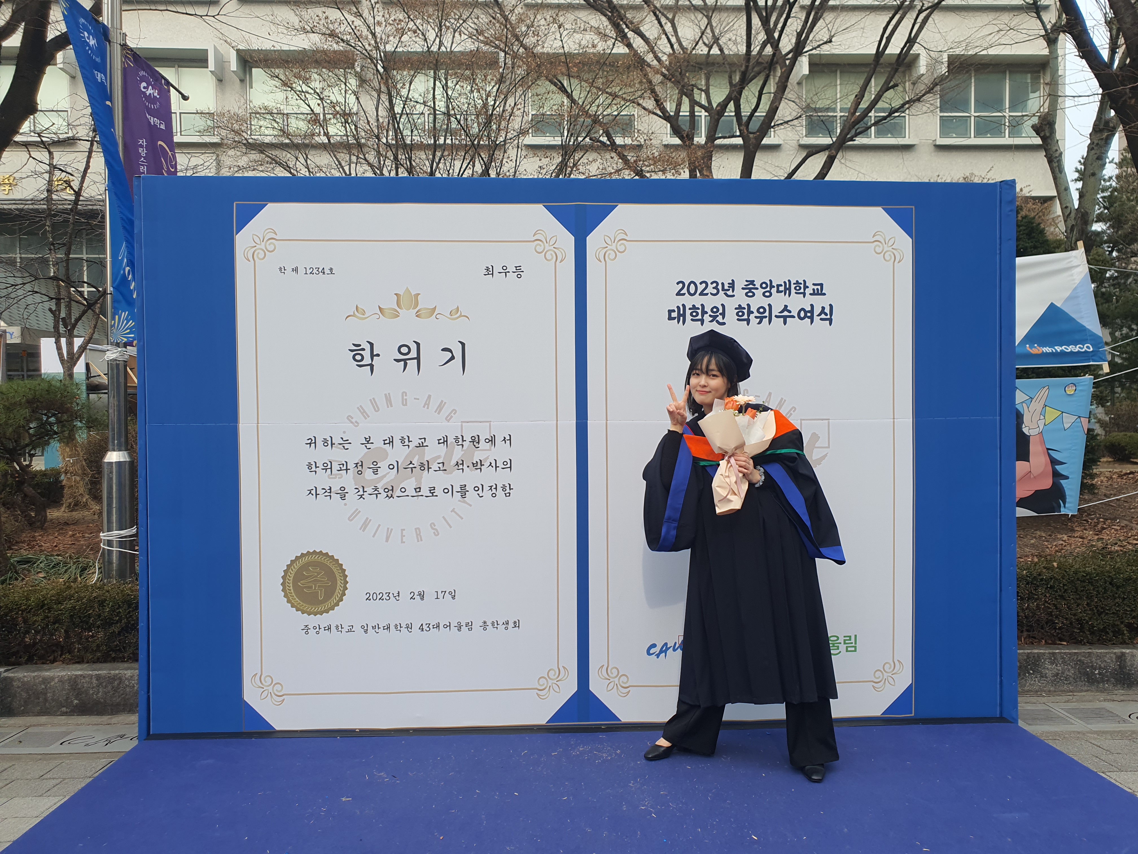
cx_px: 569
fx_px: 855
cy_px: 427
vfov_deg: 53.1
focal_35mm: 26
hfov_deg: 67.3
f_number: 2.4
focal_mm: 4.3
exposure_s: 1/576
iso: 50
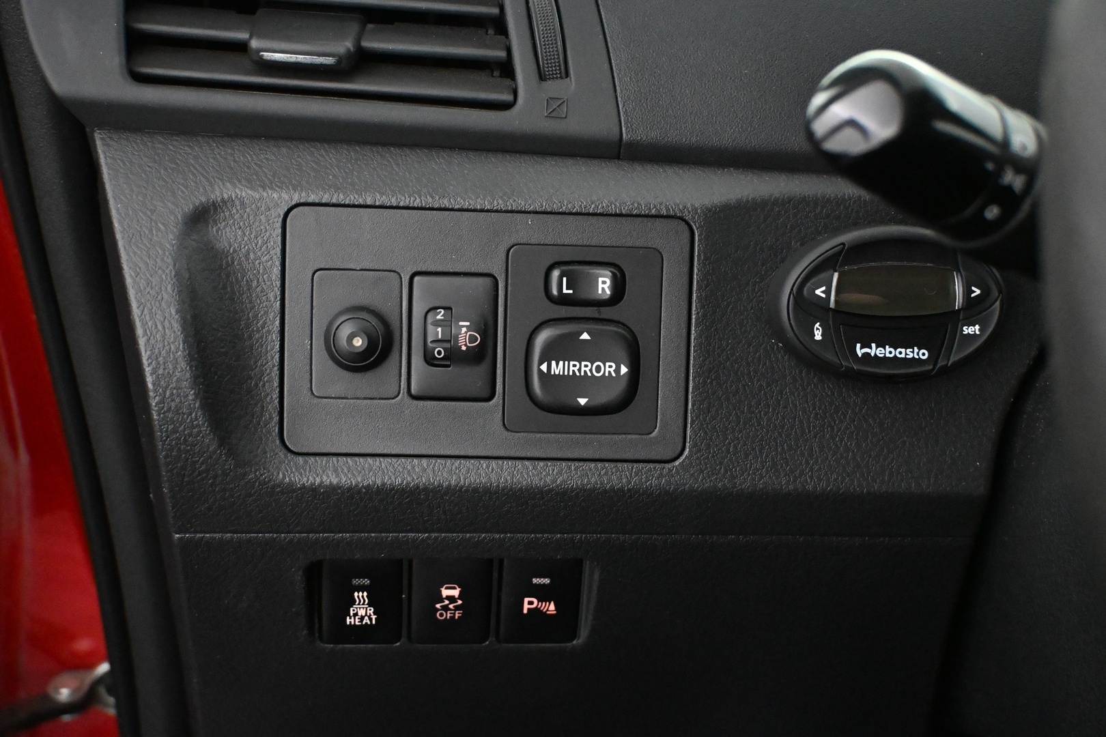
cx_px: 553
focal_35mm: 46
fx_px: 1405
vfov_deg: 29.4
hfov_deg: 43.0
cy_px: 368
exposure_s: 1/60
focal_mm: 30.5
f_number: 4.8
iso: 10000
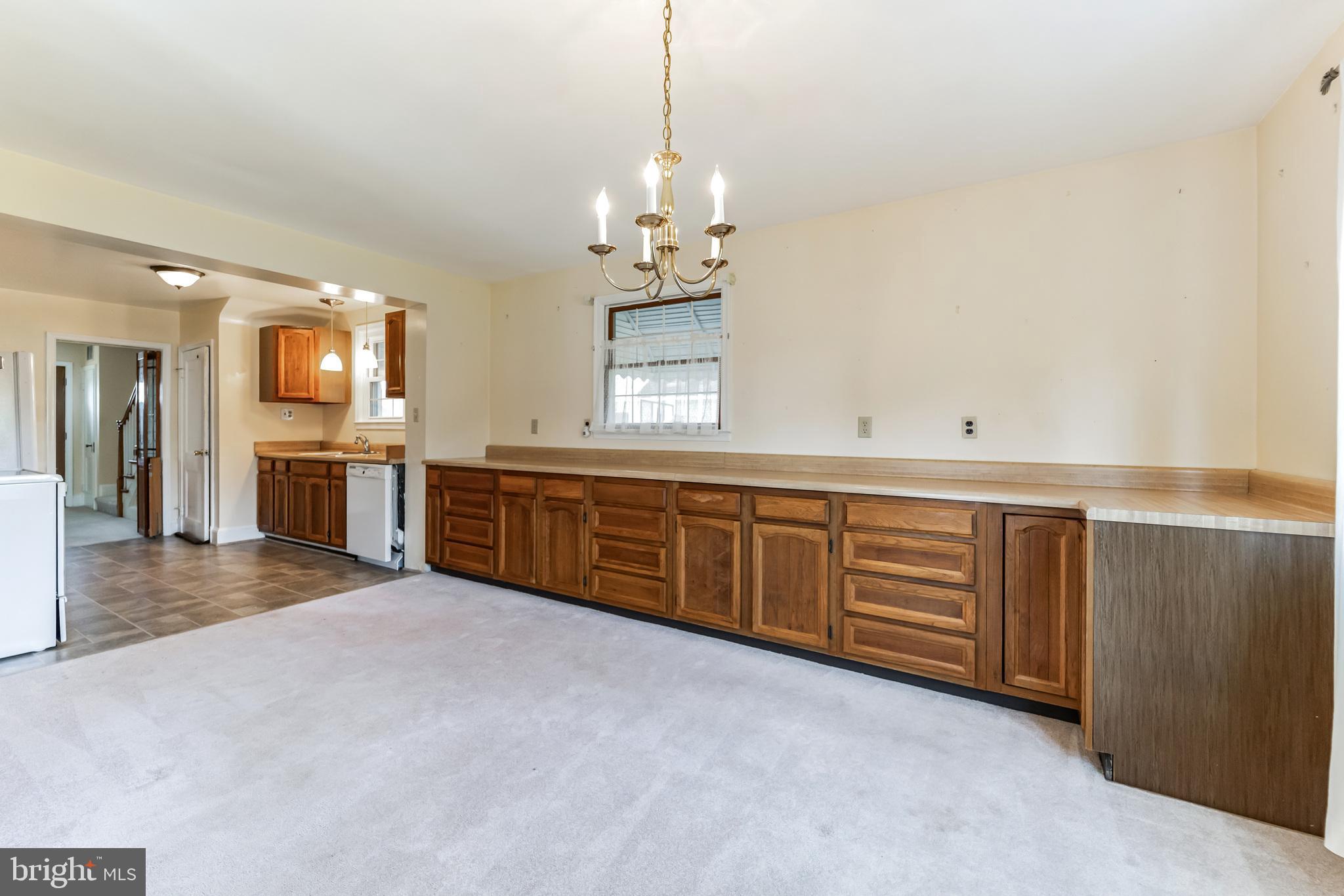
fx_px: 523
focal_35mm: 14
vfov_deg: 81.2
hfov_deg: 104.3
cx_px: 672
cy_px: 448
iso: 500
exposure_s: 1/25
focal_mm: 14
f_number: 5
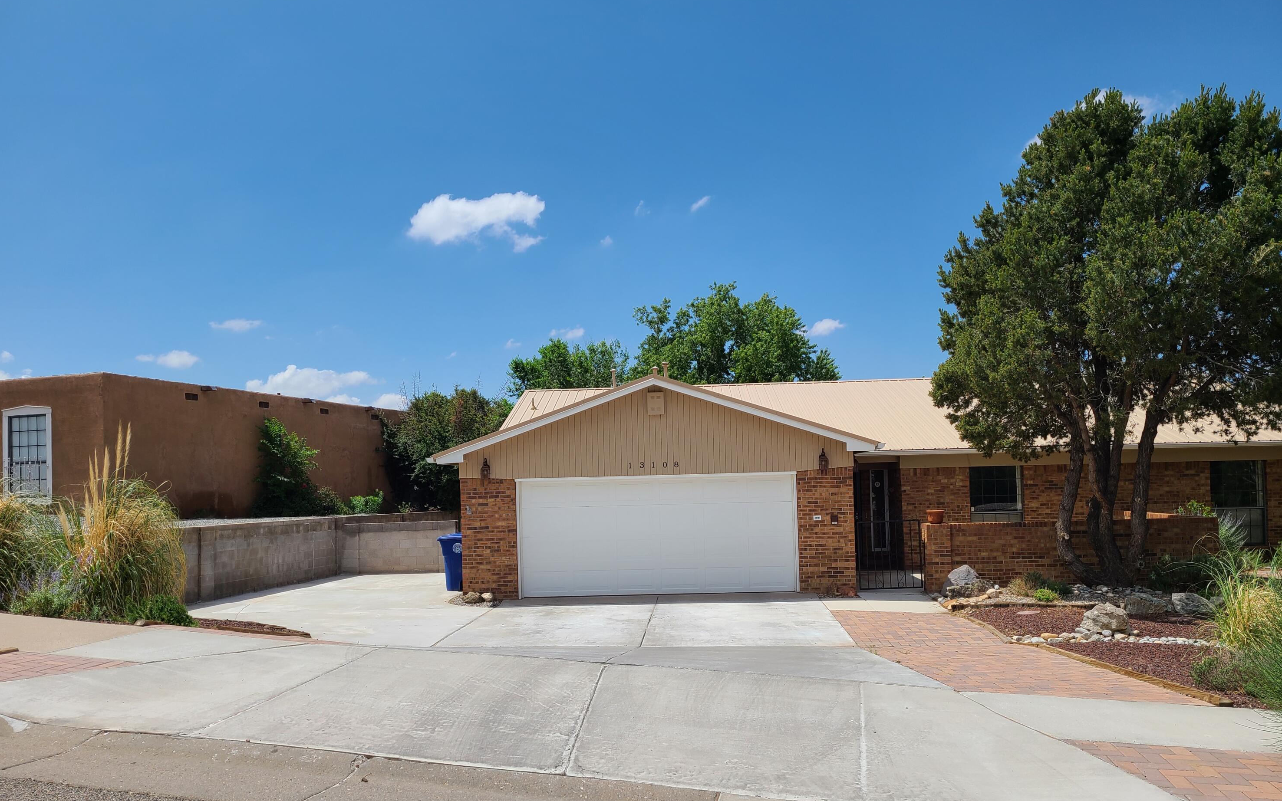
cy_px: 461
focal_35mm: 28
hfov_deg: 66.5
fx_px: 978
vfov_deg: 44.4
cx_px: 643
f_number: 1.8
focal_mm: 5.4
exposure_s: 1/3608
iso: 40
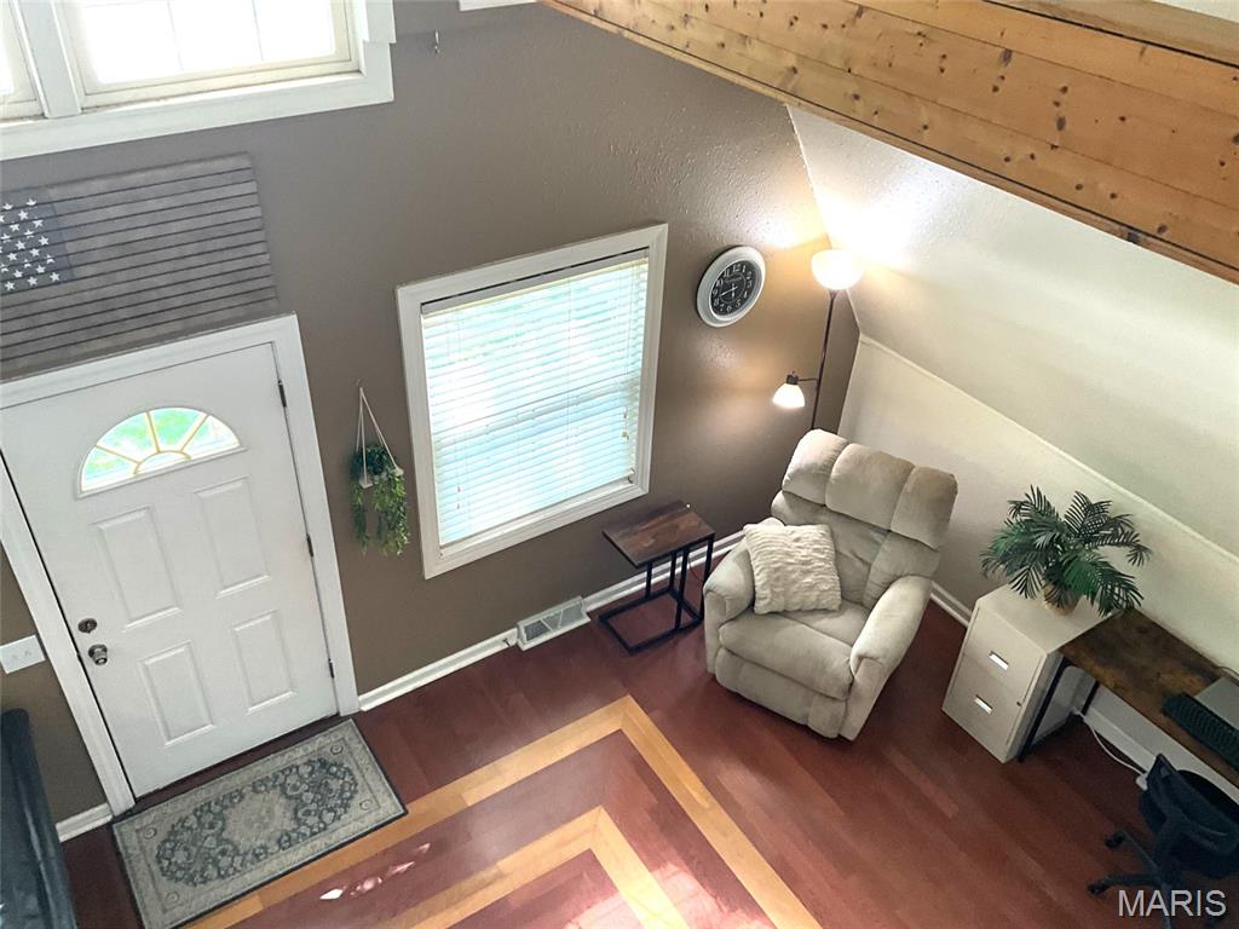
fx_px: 1038
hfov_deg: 61.7
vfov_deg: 48.2
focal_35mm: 29
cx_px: 620
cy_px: 464
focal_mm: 3
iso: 100
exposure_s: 1/60
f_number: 1.8
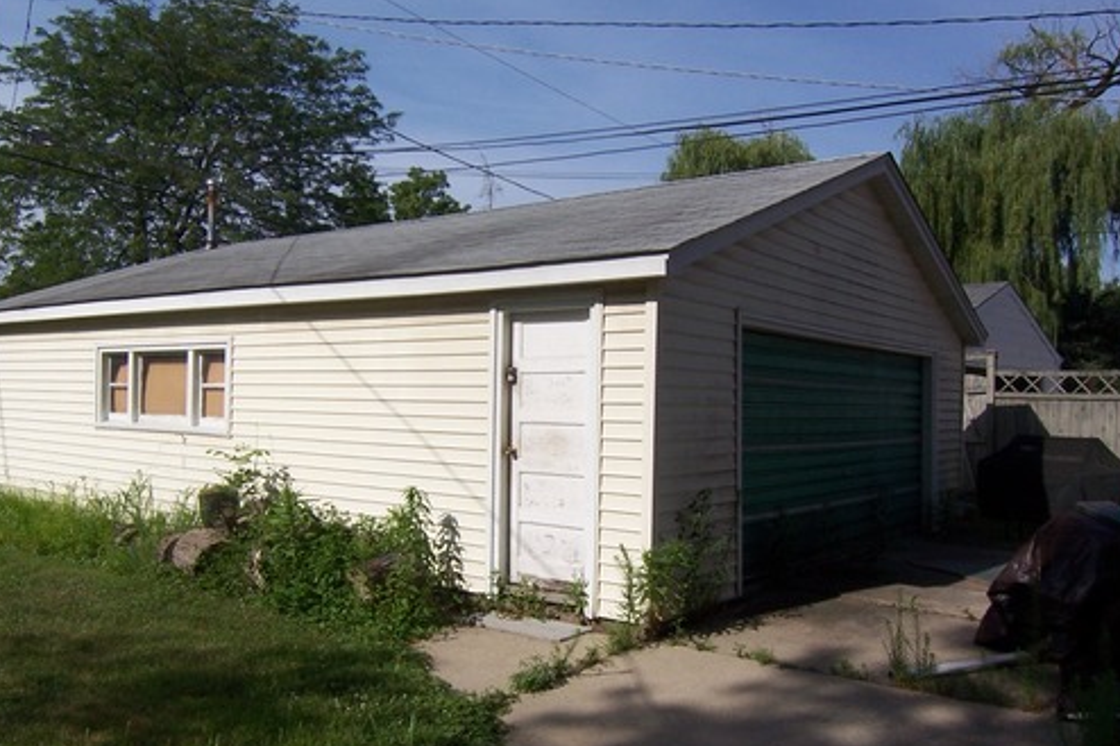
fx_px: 964
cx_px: 497
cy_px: 415
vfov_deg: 42.2
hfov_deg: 60.1
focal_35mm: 31
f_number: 5.6
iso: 64
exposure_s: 1/500
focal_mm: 3.8
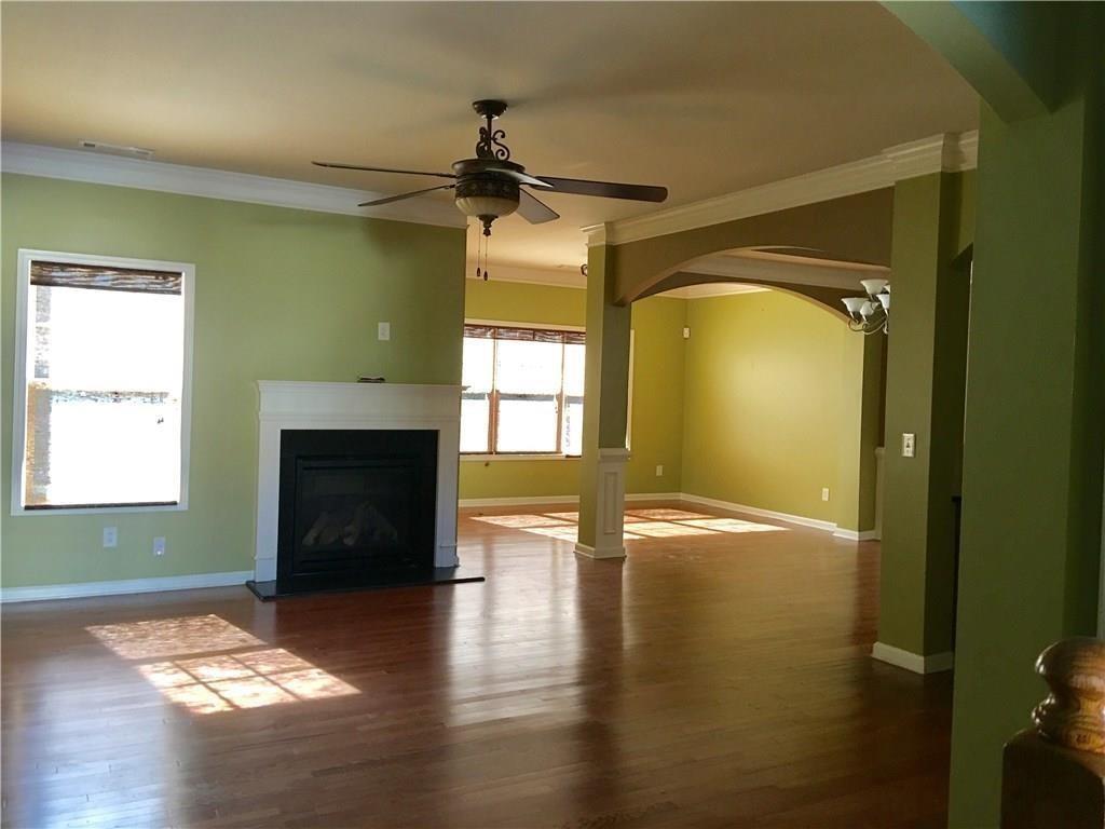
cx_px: 552
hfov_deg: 61.7
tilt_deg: -1.7
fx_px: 926
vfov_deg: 48.2
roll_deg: -0.8
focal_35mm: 29
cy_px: 414
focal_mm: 4.15
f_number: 2.2
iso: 50
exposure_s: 1/15
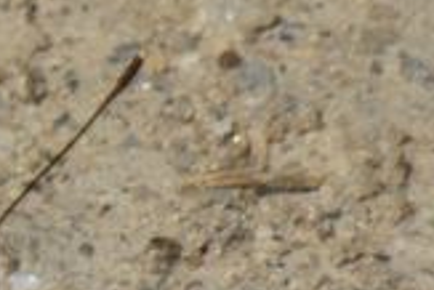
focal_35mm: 6495
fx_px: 78369
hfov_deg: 0.3
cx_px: -260
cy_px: 527
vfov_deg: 0.2
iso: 80
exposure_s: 1/640
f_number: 5.9
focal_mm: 214.2
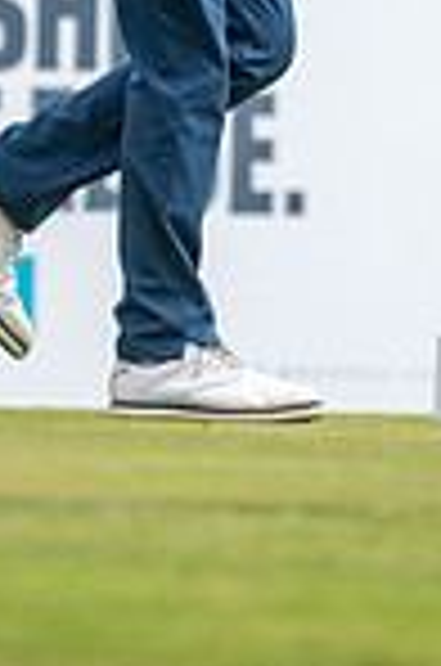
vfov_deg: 2.3
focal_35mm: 914
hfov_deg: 1.5
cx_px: 266
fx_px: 16873
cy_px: -306
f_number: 5
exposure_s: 1/3200
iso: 640
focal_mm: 300
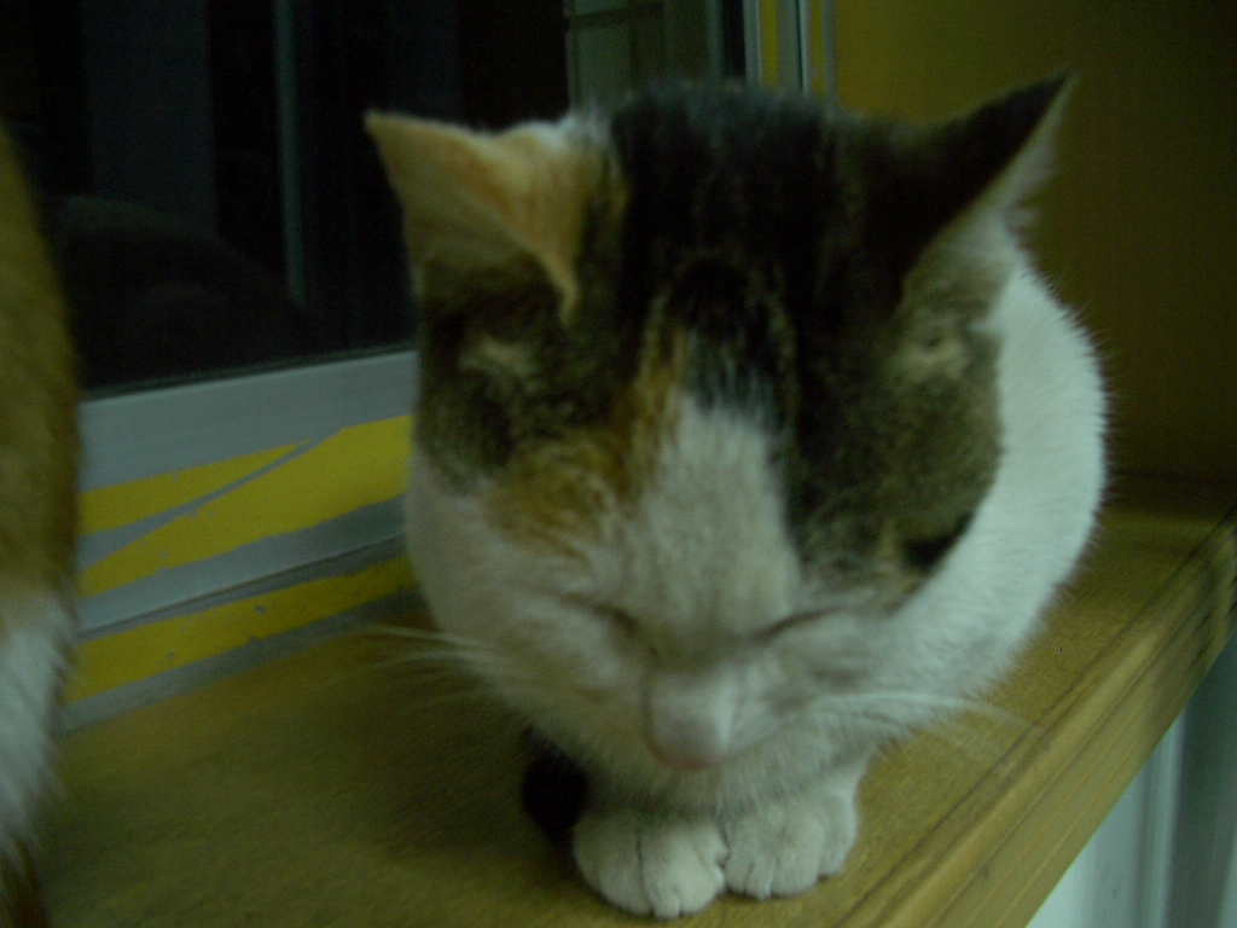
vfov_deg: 40.7
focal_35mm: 35
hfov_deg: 52.6
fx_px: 1251
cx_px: 618
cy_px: 464
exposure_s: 1/10
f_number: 2.6
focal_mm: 5.8
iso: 100
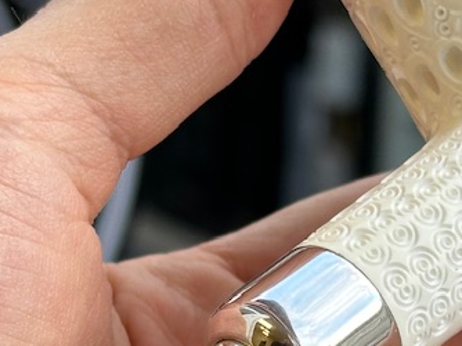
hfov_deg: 10.8
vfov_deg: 8.0
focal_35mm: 184
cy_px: 289
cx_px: 188
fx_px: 2454
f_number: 1.78
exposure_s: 1/135
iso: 50
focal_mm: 6.86
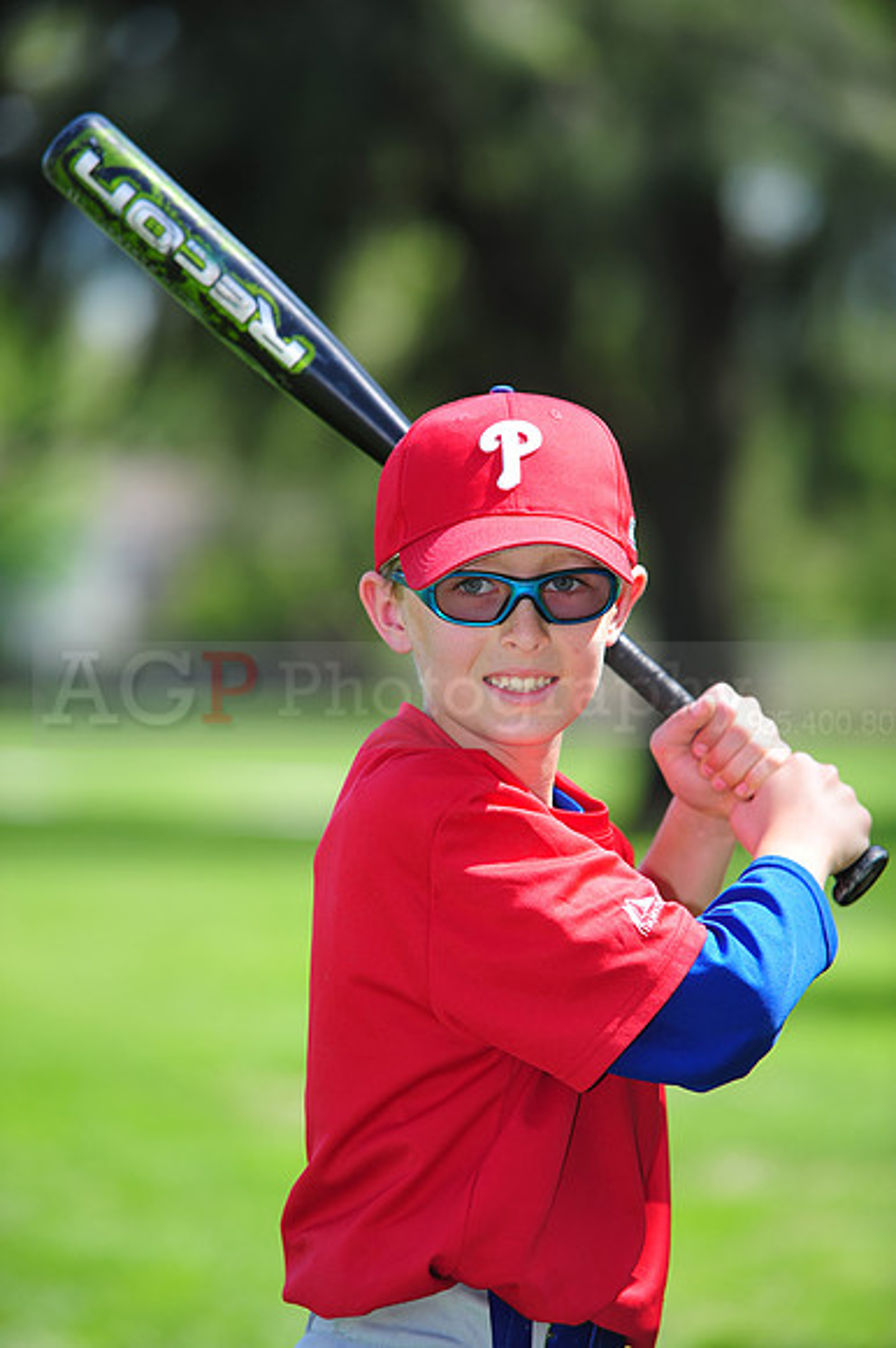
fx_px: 7475
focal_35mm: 200
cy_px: 674
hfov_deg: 6.9
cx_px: 448
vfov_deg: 10.3
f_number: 4.5
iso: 200
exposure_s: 1/500
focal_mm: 200
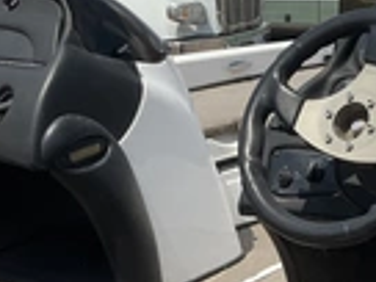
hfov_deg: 22.5
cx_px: 332
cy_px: 207
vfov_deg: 17.3
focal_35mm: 85
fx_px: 923
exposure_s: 1/2667
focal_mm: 3
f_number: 1.8
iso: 25
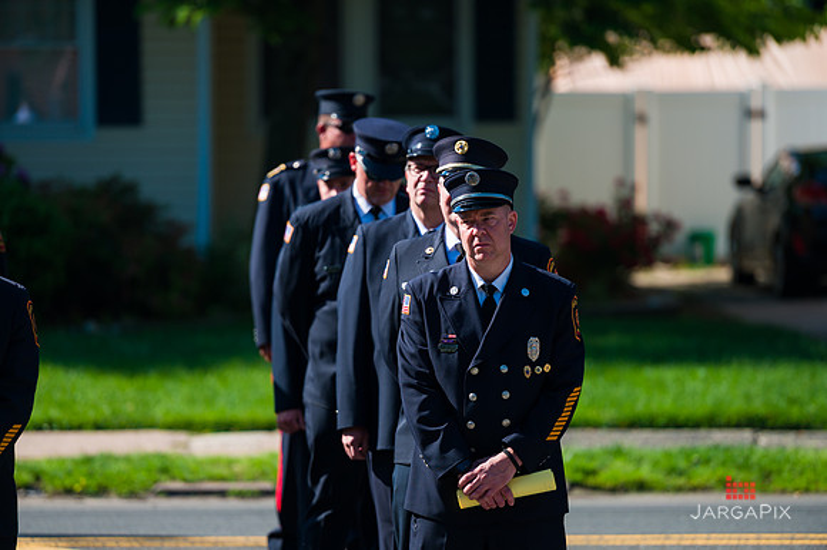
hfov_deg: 10.3
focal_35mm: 200
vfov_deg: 6.9
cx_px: 414
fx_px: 4592
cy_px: 275
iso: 200
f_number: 3.2
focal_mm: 200
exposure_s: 1/2000
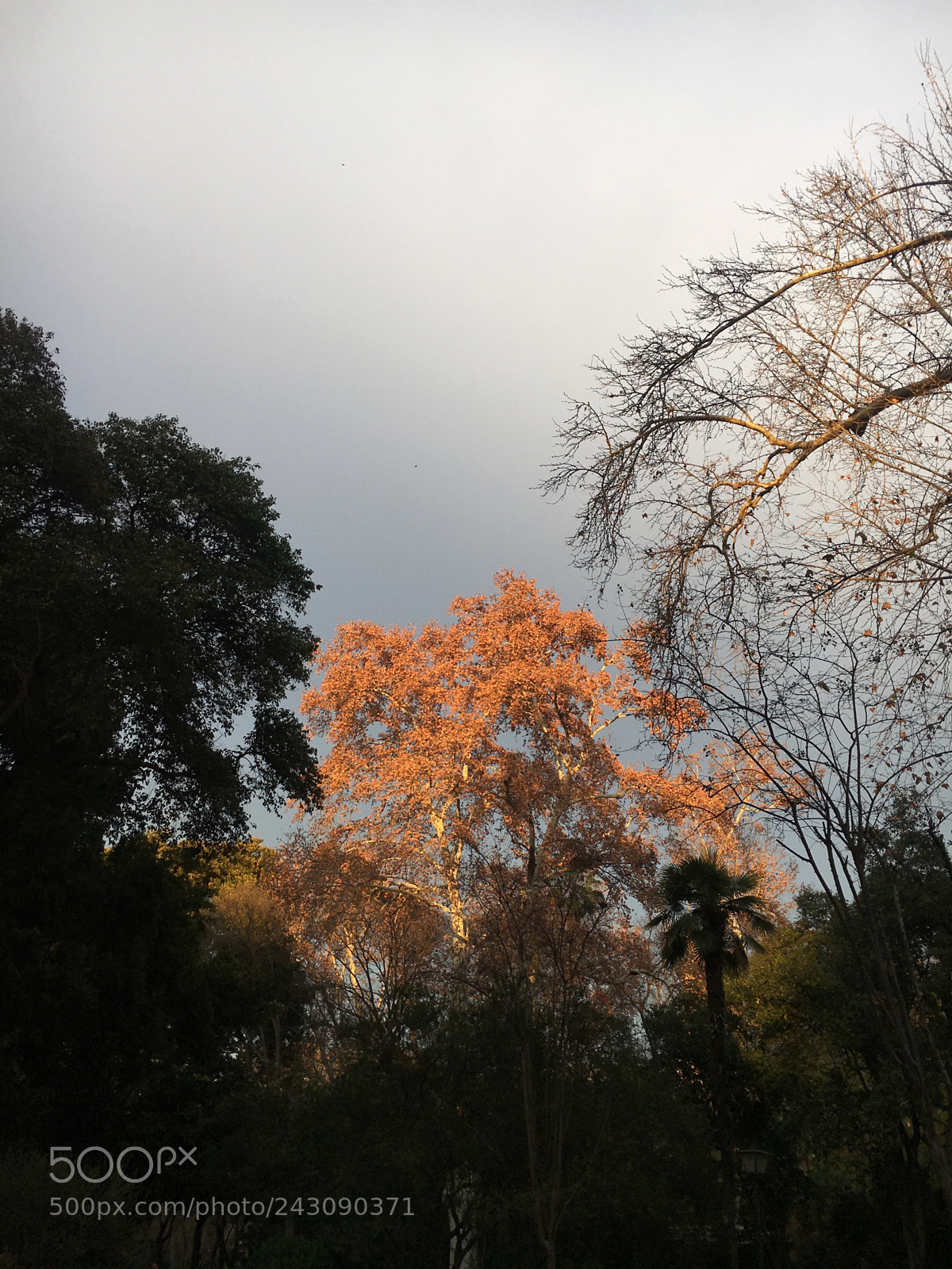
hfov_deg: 48.2
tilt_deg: +29.9
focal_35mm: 29
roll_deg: -3.0
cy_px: 634
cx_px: 476
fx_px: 1063
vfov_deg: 61.7
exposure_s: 1/739
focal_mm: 4.15
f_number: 2.2
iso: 25
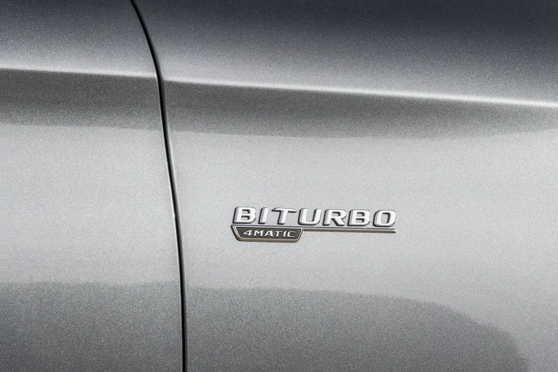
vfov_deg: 6.9
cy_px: 186
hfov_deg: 10.3
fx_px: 3100
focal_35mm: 200
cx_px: 279
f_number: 11
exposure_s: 1/400
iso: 200
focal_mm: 200
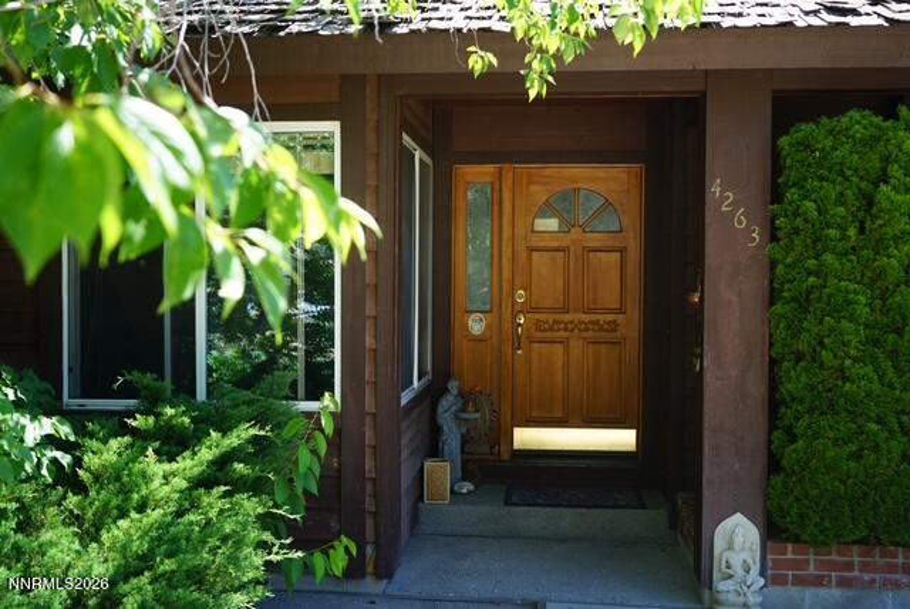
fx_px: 987
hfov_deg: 49.5
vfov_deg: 34.3
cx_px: 455
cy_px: 304
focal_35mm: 39
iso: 100
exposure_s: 1/60
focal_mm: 39
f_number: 4.5
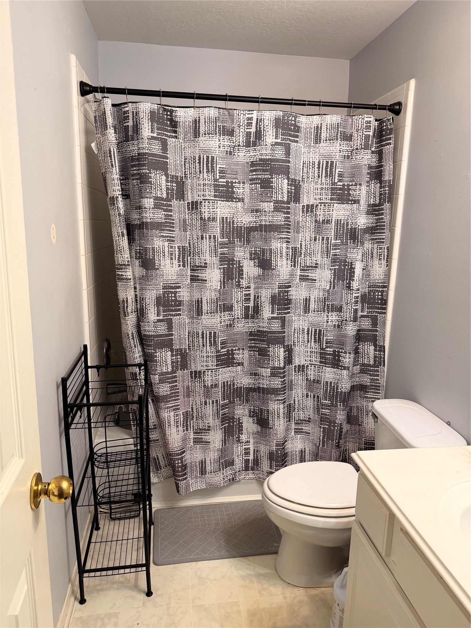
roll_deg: -1.2
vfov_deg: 71.6
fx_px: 435
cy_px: 314
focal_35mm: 24
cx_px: 236
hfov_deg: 56.8
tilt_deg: -12.3
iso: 160
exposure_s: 1/60
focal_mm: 6.76
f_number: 1.78
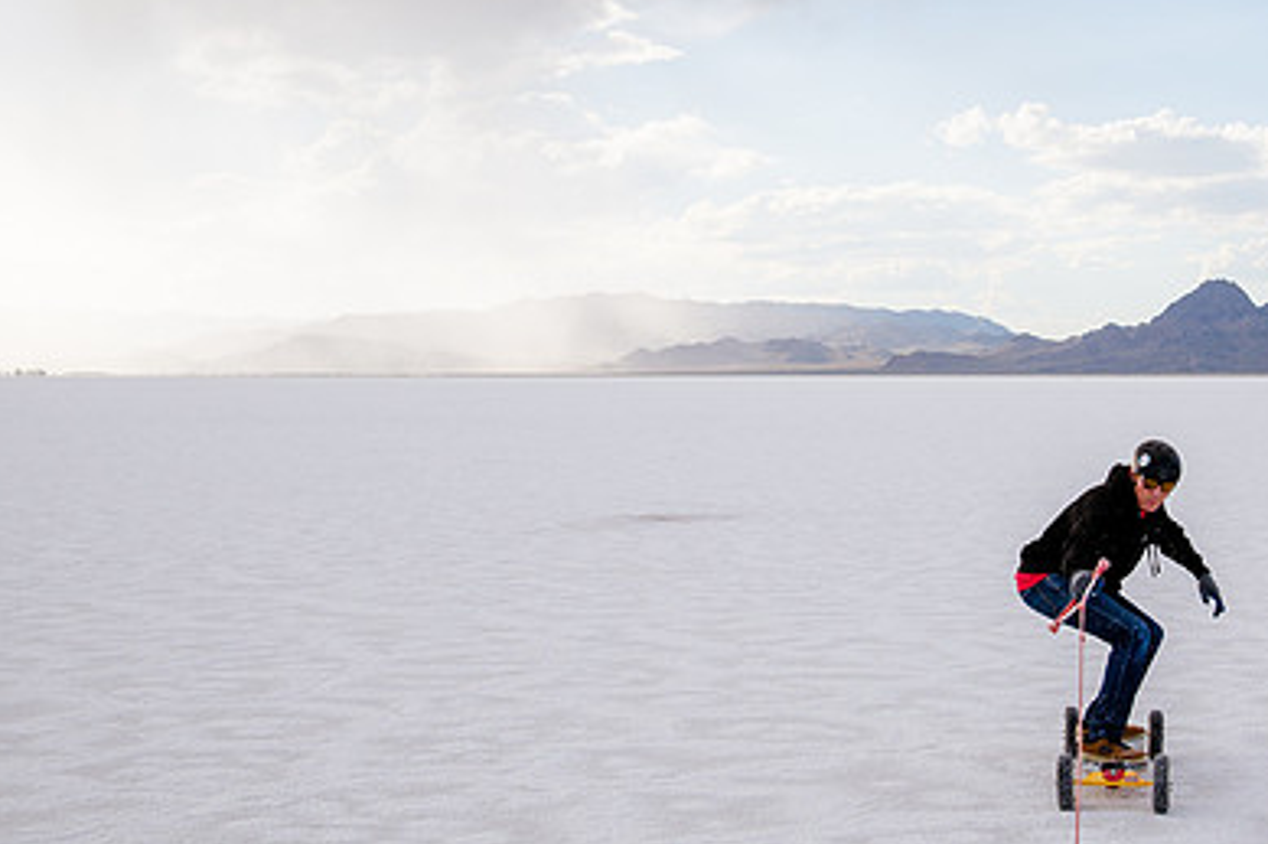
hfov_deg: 34.1
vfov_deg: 23.4
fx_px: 2042
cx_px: 880
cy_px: 381
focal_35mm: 58
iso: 250
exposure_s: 1/1000
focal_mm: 38
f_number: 8
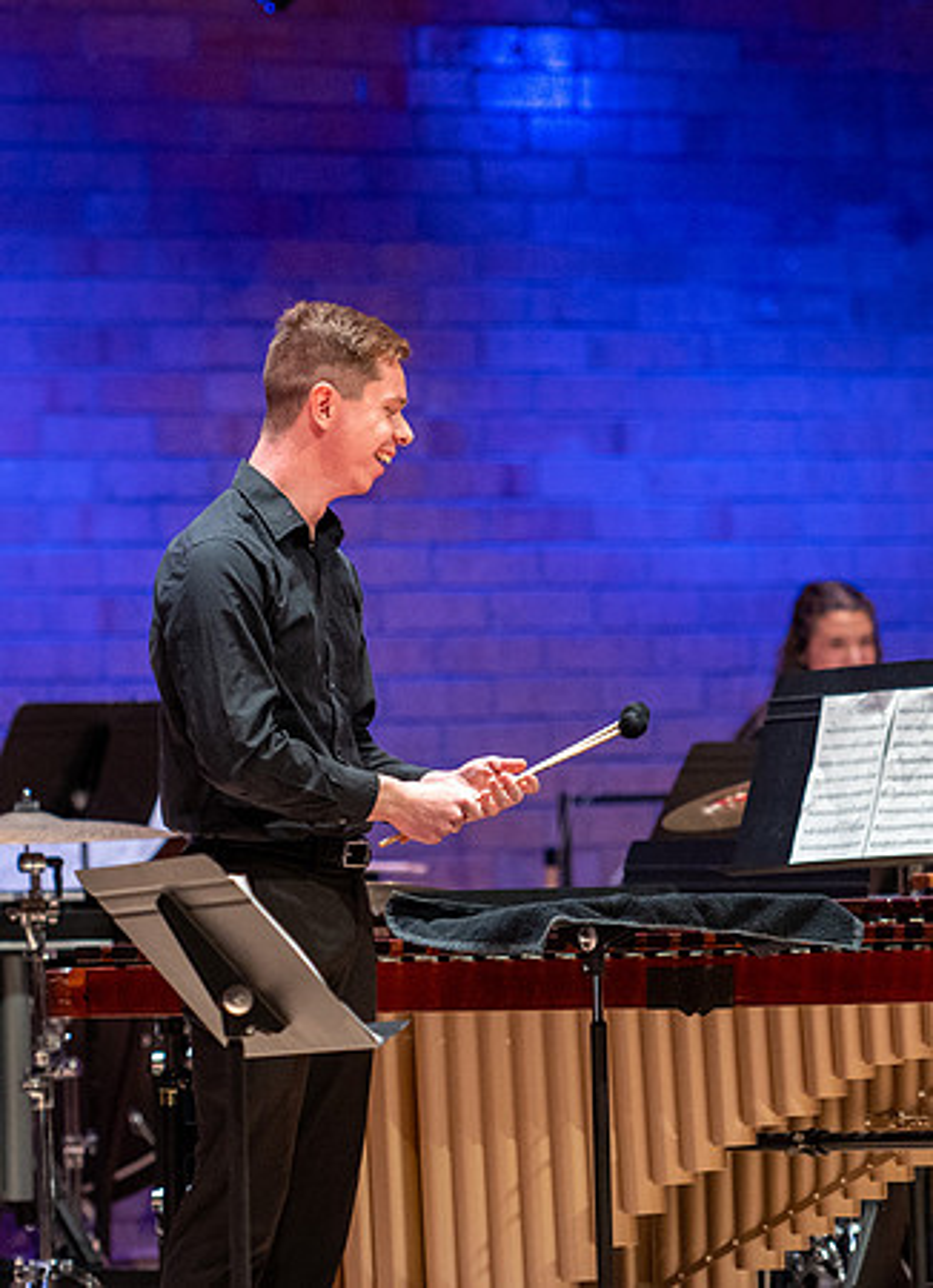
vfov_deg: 7.6
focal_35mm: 264
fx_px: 9711
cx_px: 361
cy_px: 425
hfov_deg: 5.5
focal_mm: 135
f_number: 2.8
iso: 3200
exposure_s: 1/320
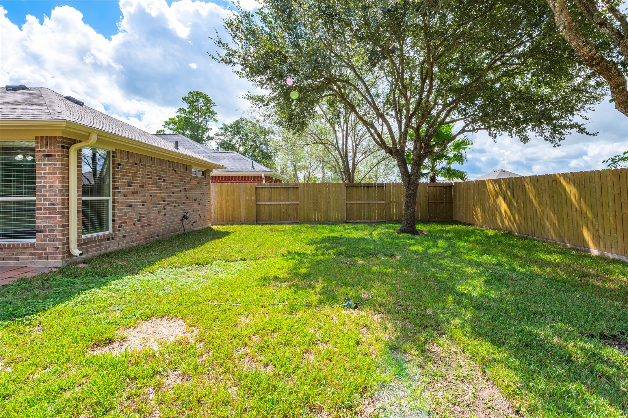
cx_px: 314
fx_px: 279
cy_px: 209
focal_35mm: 16
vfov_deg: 73.7
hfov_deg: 96.8
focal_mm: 16
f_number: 13
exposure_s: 1/100
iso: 125
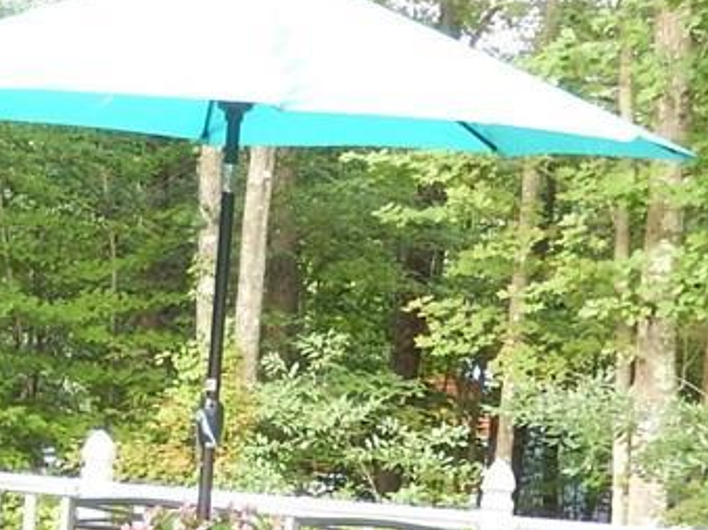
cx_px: -21
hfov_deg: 14.3
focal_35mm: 136
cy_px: 492
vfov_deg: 10.8
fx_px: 2781
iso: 360
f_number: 4.3
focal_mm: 8.1
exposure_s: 1/30
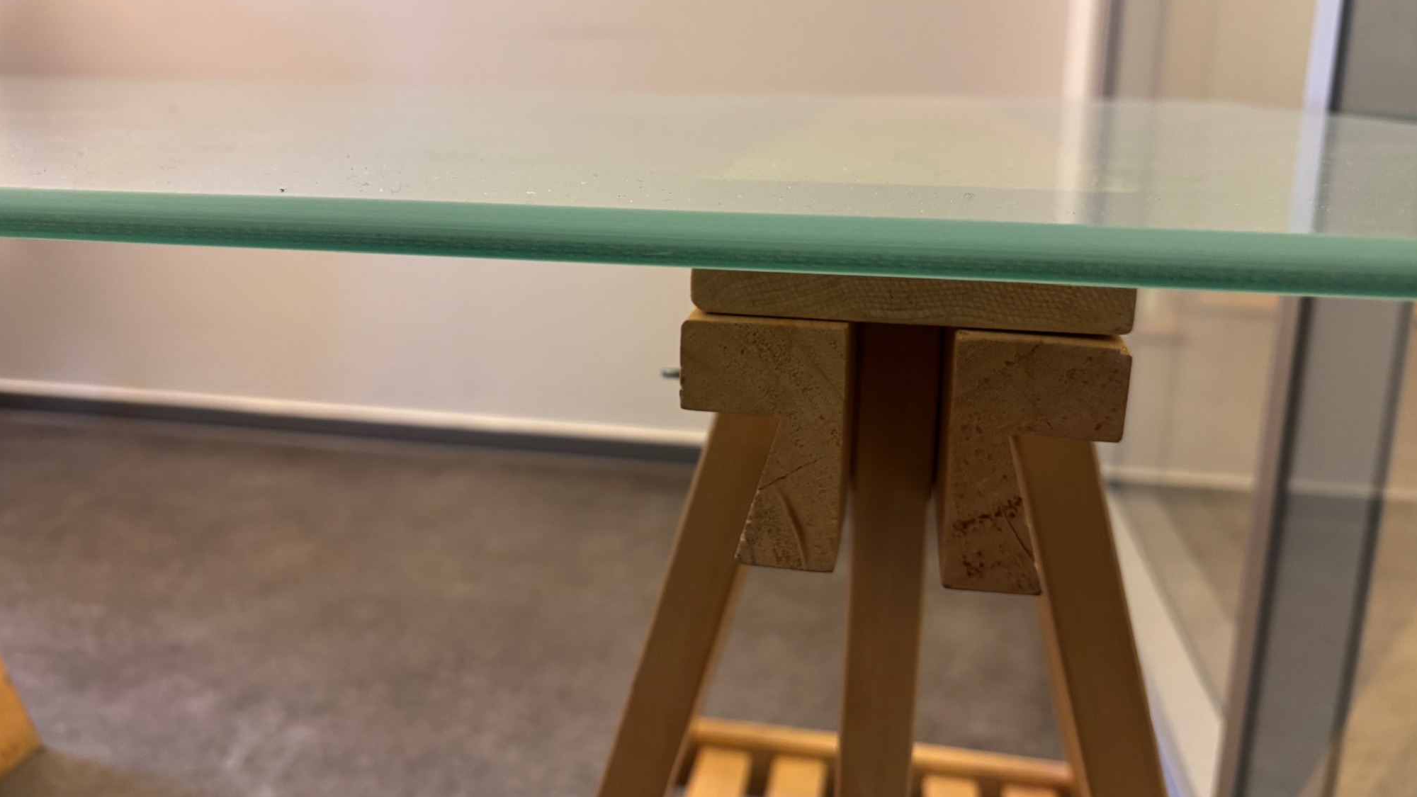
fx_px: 1090
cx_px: 701
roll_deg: -1.5
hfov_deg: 66.1
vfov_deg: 40.0
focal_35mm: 29
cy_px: 312
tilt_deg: -12.2
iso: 250
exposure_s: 1/50
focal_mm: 5.96
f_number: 1.6
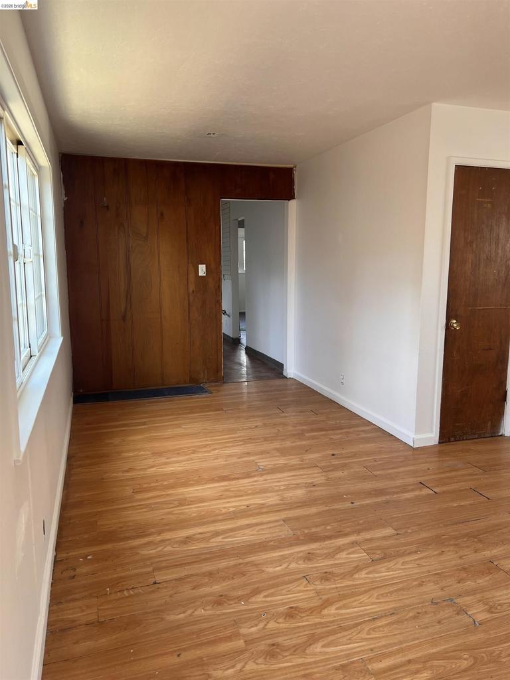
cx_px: 255
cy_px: 340
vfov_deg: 67.3
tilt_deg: -8.4
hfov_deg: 53.1
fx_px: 511
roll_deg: +0.3
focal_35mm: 26
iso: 100
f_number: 1.5
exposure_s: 1/121
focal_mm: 5.7
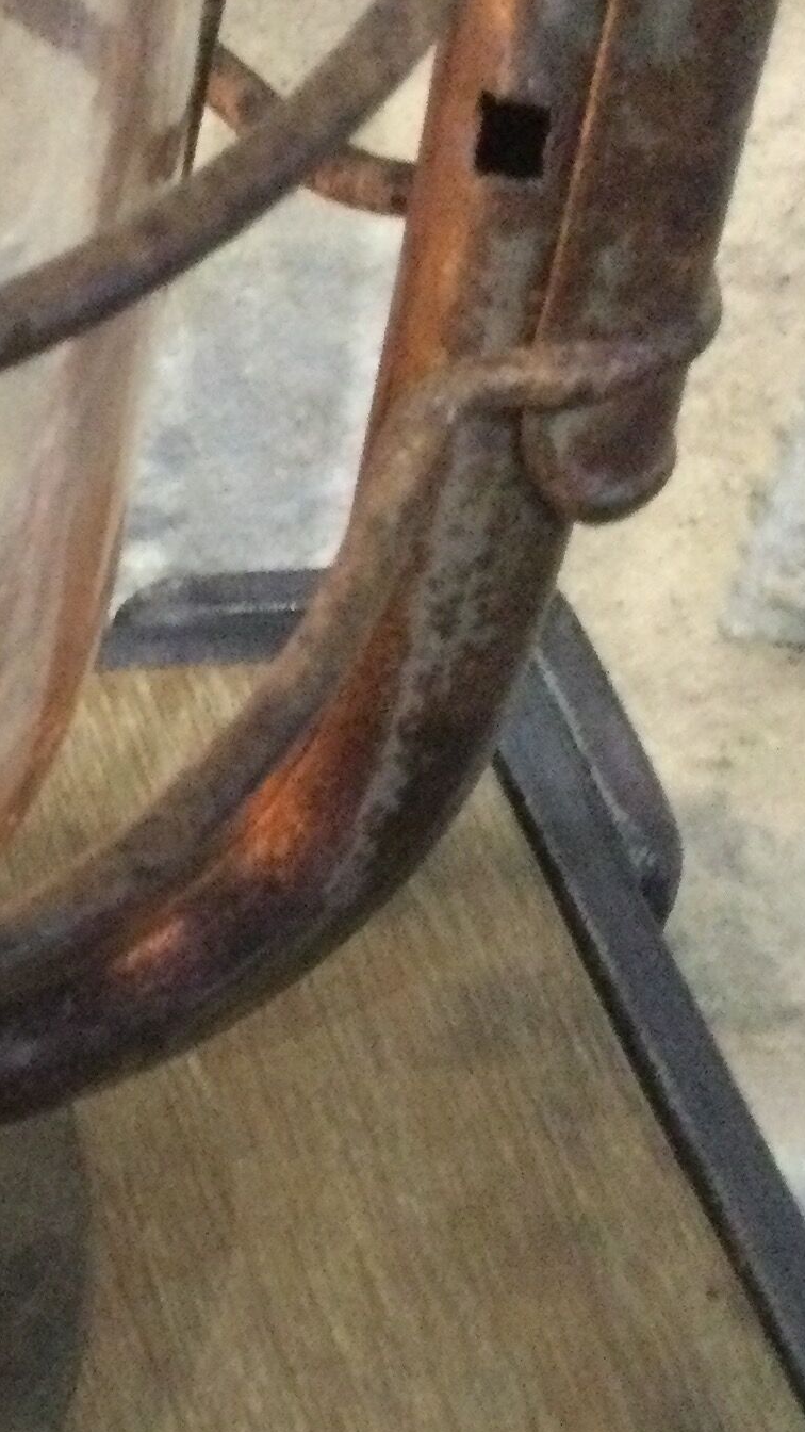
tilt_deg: -46.6
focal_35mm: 82
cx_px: -684
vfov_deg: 25.7
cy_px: 993
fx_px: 3112
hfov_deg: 13.2
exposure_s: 1/17
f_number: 2.4
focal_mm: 3.3
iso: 640
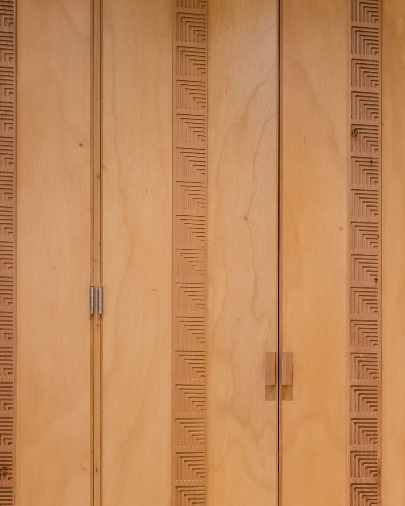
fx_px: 779
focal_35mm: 52
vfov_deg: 35.1
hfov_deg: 26.6
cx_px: 456
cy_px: 384
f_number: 6.4
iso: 500
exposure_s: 1/125
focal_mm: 13.8
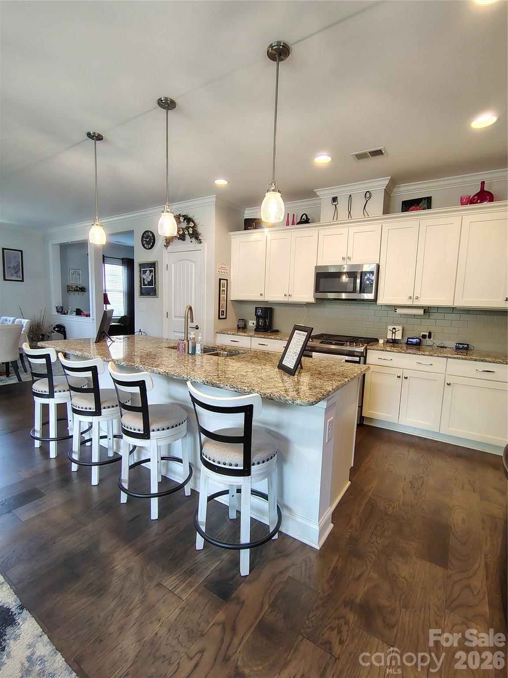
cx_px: 254
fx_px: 313
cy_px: 339
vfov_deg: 94.5
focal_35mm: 16
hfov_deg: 78.1
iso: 402
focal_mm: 2.13
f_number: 2.2
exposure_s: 1/30
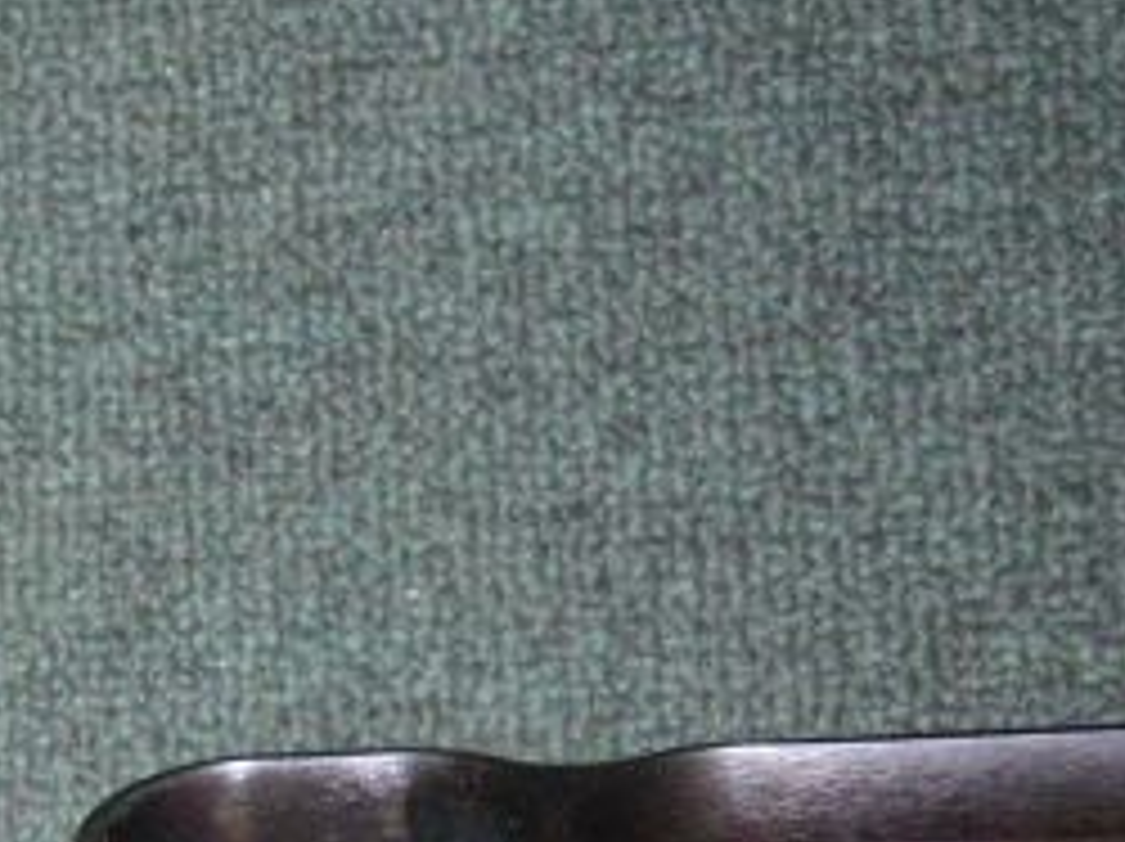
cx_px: -796
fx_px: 3279
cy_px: 997
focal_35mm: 101
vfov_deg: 14.2
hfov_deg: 16.7
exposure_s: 1/50
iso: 400
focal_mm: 5
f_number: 4.2
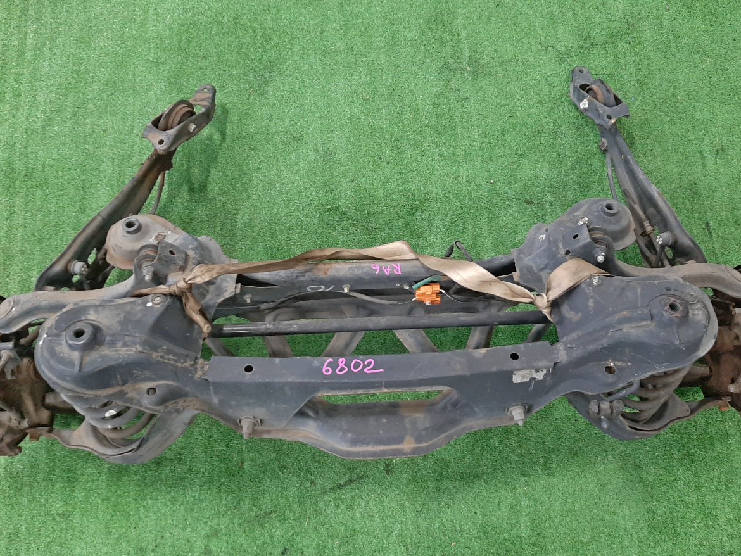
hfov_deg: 56.8
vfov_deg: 44.1
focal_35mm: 32
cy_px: 311
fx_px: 685
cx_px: 383
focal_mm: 3.93
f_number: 1.7
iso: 212
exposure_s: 1/33
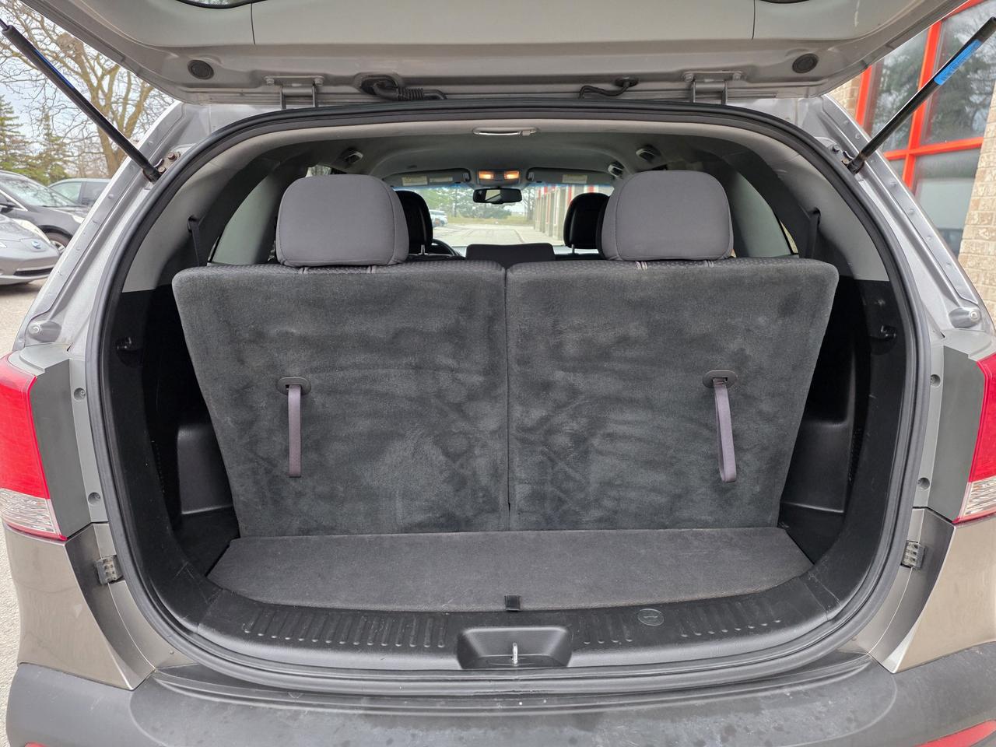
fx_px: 662
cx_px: 498
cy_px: 374
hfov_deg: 73.9
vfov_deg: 58.9
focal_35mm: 23
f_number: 1.7
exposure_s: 1/120
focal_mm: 6.25
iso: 500
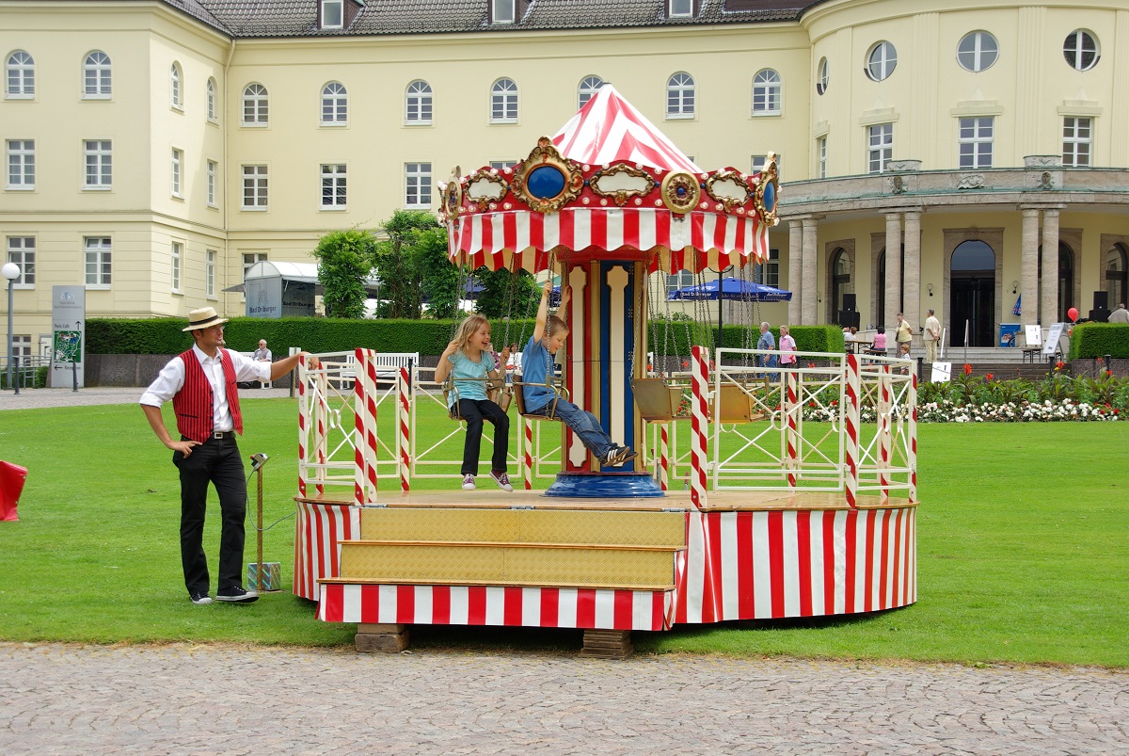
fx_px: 2119
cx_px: 564
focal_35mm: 68
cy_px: 378
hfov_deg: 29.8
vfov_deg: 20.2
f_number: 6.7
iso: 100
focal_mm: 45
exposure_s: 1/180
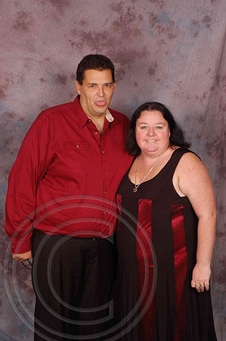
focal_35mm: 57
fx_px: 538
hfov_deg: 23.7
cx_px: 113
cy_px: 170
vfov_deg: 35.1
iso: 200
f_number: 10
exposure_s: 1/125
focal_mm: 38
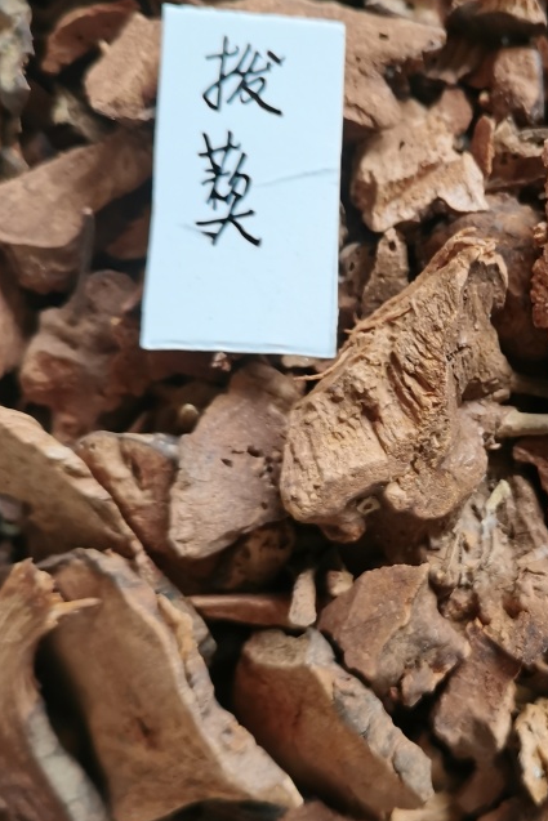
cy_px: 382
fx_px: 1073
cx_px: 482
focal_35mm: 47
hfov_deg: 27.7
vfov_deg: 41.9
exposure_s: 1/100
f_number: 1.8
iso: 320
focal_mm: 5.58
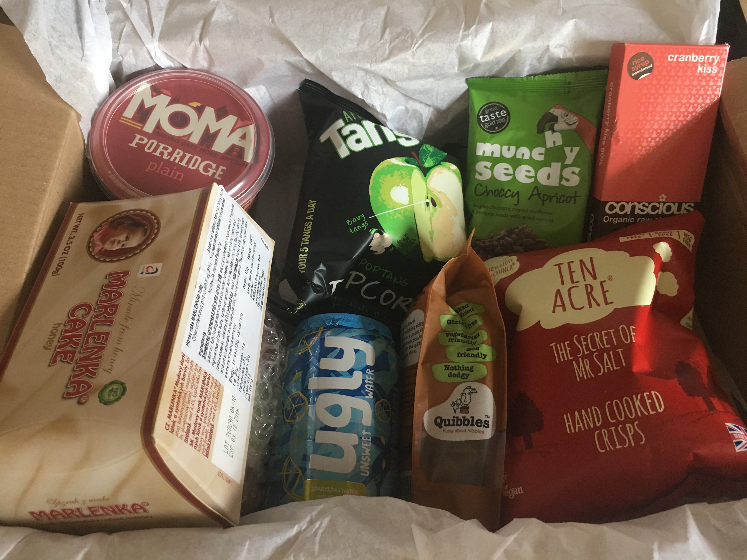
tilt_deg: -60.3
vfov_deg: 48.2
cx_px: 374
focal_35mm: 29
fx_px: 626
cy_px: 280
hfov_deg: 61.7
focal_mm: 4.15
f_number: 2.2
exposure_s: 1/17
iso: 64
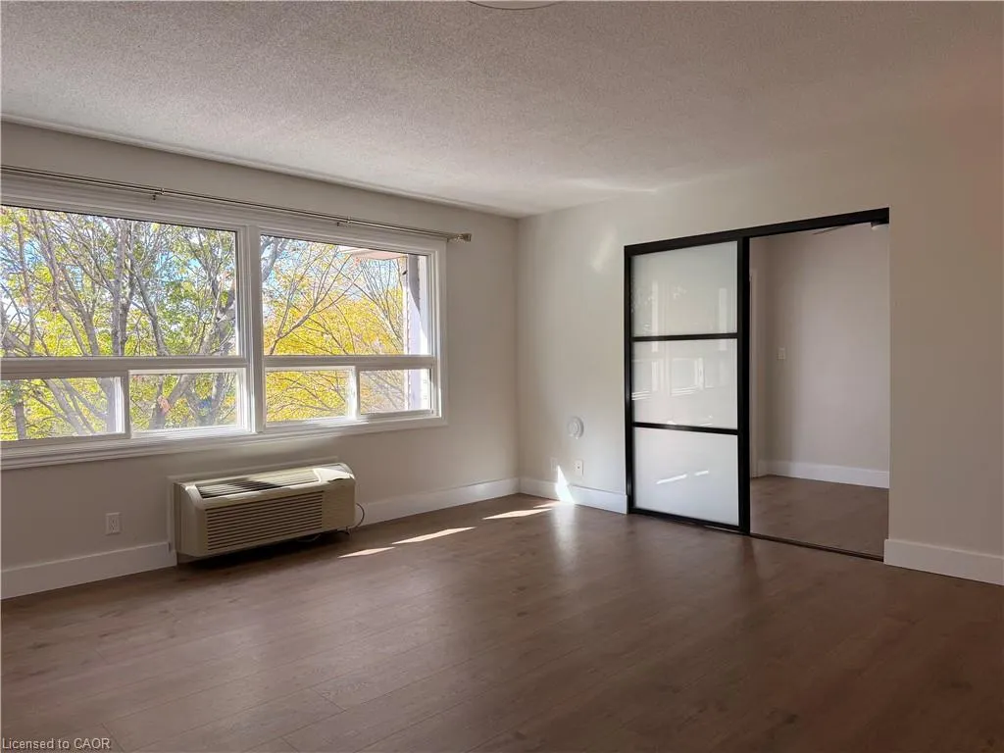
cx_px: 502
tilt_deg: -2.1
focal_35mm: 24
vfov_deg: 56.8
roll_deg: +1.0
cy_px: 376
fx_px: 696
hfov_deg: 71.6
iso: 100
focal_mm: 6.76
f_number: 1.78
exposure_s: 1/187
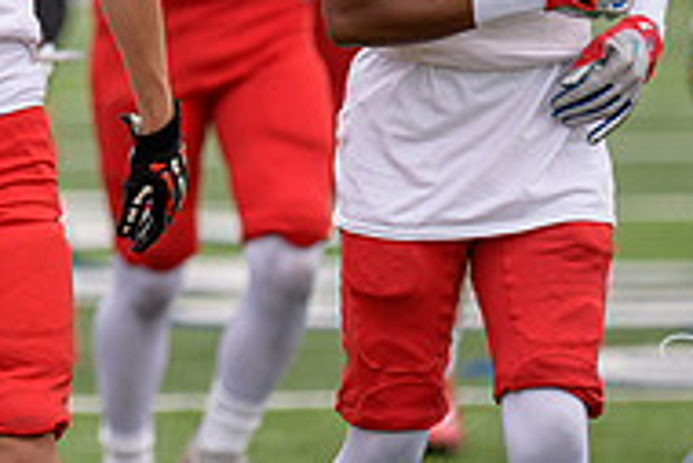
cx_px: -7
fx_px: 14121
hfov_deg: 2.8
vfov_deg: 1.9
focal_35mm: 733
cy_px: -104
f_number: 2.8
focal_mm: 240
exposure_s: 1/500
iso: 220
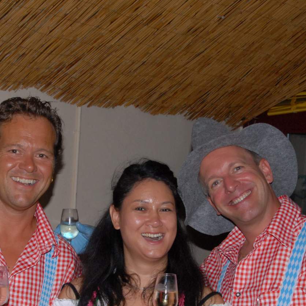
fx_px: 849
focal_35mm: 85
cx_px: 134
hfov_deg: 20.4
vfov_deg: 20.3
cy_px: 210
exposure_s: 1/125
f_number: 11
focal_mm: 31
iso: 500
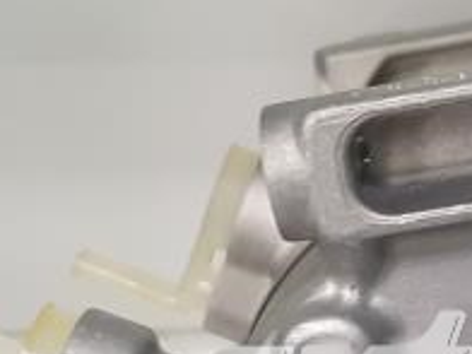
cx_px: 460
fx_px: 1159
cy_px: 378
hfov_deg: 22.2
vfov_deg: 16.9
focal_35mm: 85
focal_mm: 4.2
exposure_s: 1/50
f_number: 1.7
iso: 200
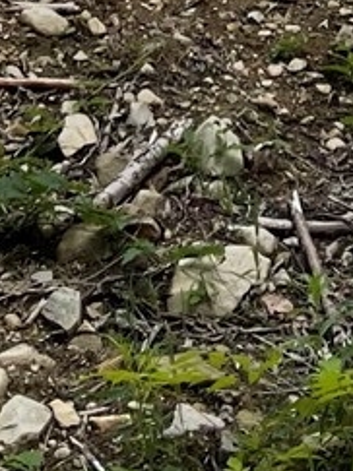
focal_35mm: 171
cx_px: 159
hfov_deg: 8.7
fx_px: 2327
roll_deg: -4.1
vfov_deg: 10.0
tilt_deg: +5.4
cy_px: -702
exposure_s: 1/2924
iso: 32
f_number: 1.6
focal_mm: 5.1
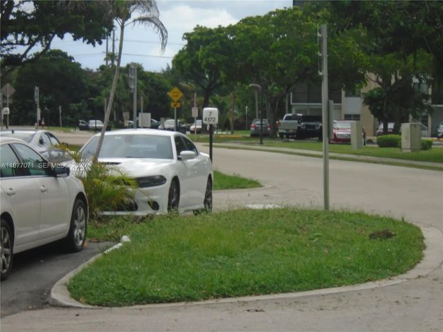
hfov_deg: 15.2
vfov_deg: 11.4
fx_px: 1664
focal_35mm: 130
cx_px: 222
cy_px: 166
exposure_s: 1/125
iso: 100
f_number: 6.4
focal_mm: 23
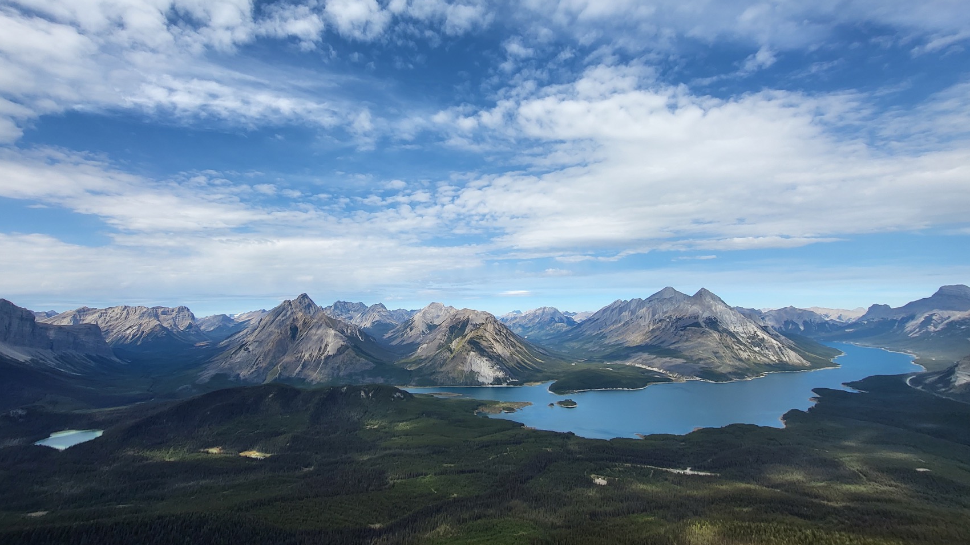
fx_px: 386
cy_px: 180
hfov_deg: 102.9
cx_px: 463
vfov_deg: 68.5
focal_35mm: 15
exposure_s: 1/1283
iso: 32
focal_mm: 1.74
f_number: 2.2
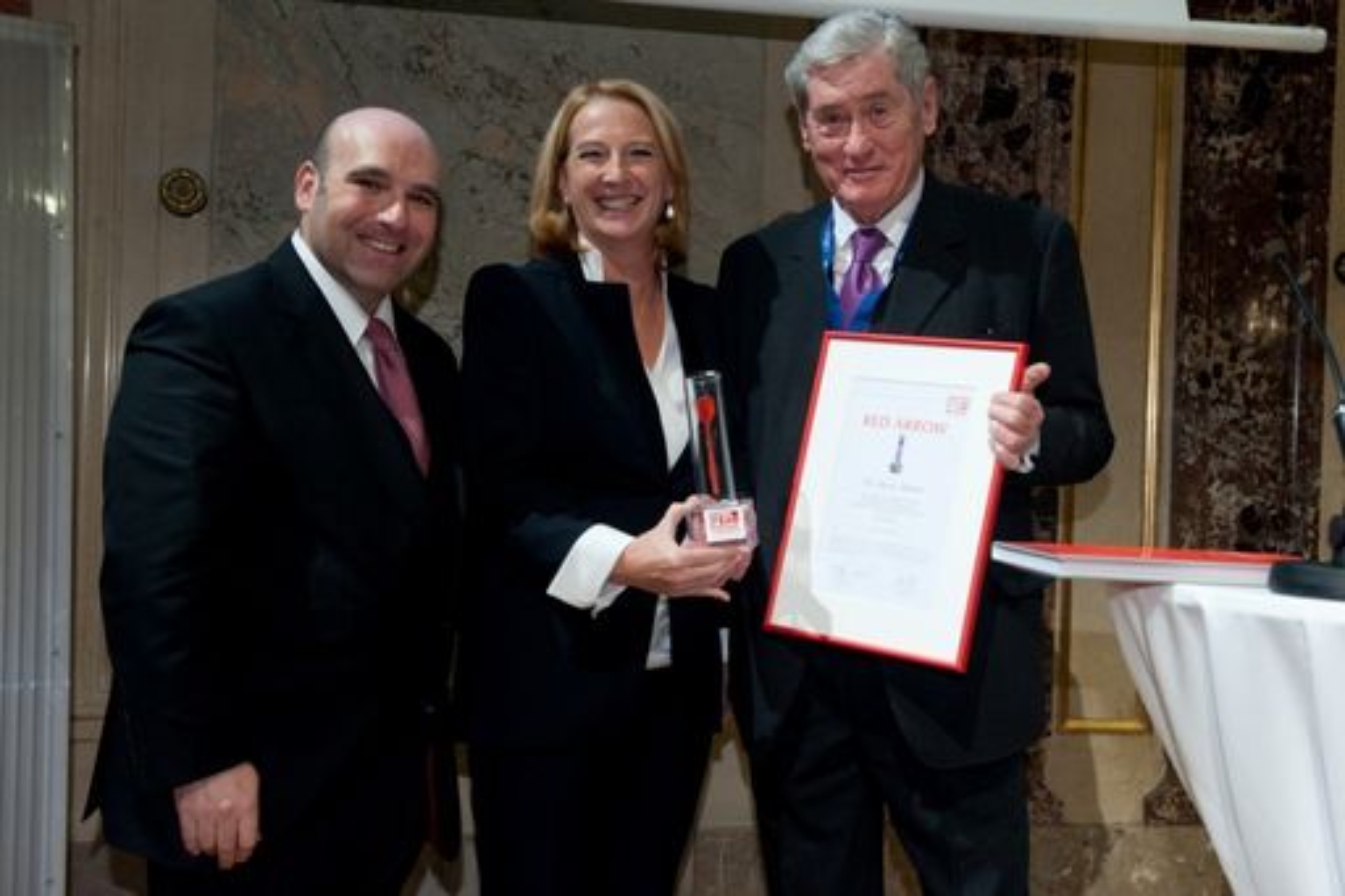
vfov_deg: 31.9
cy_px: 448
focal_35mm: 42
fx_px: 1569
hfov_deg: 46.4
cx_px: 672
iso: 1250
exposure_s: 1/60
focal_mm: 42
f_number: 5.6
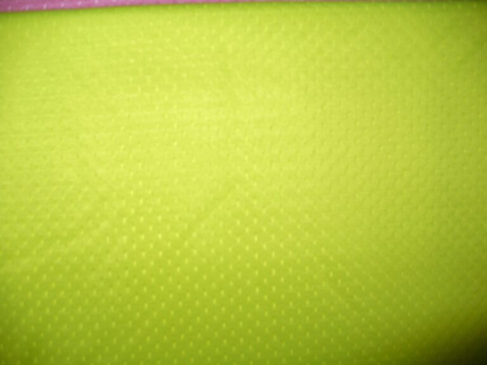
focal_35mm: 37
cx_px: 244
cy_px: 182
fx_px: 521
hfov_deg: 50.1
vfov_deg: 38.7
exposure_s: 1/30
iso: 100
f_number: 2.8
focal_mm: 6.1
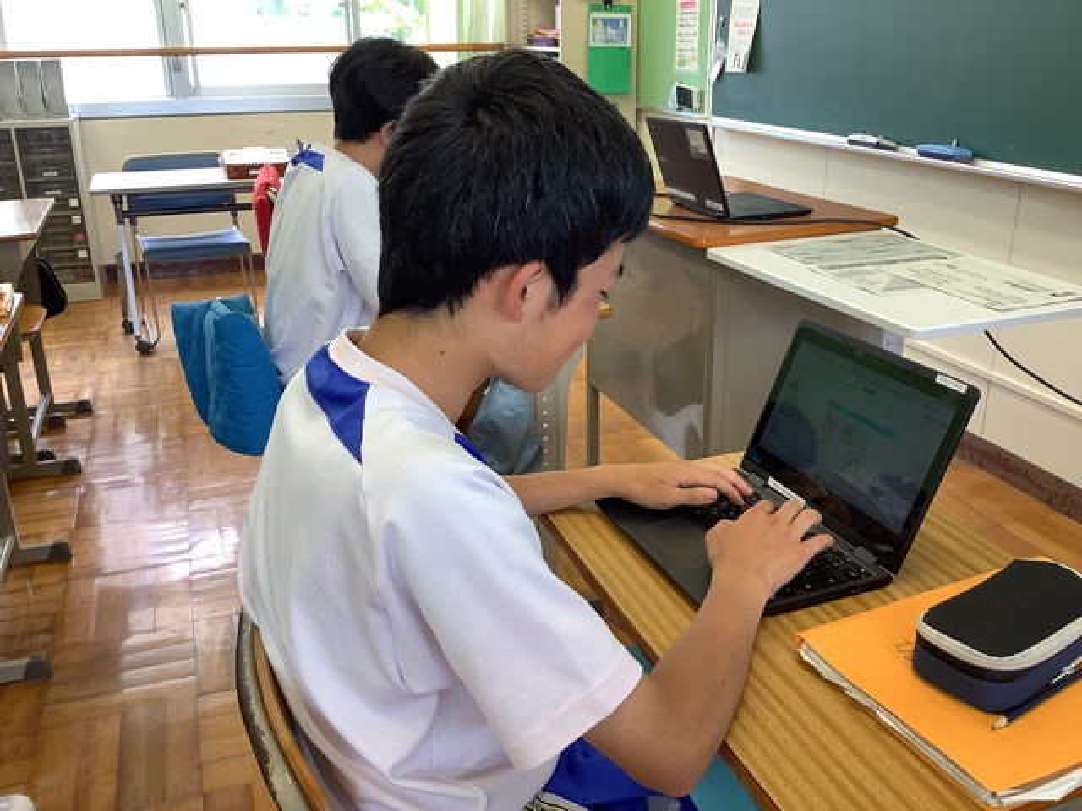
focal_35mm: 31
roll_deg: +0.3
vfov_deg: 45.4
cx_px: 541
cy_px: 406
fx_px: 969
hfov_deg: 58.4
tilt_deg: -21.1
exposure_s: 1/60
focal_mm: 3.3
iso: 50
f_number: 2.4
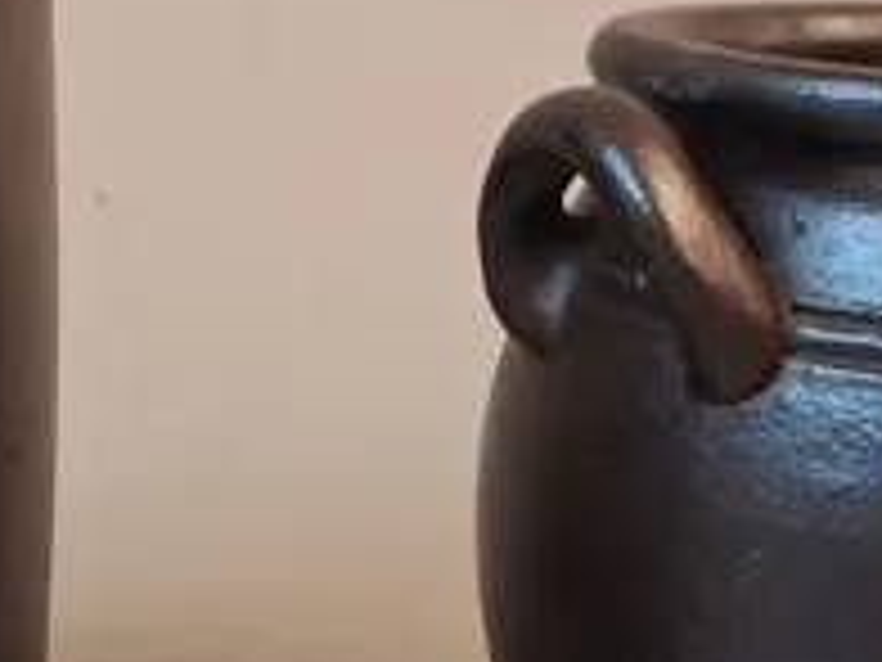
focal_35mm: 110
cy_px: 275
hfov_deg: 17.6
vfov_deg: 13.5
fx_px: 2803
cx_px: 76
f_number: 1.8
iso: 400
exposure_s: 1/50
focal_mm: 4
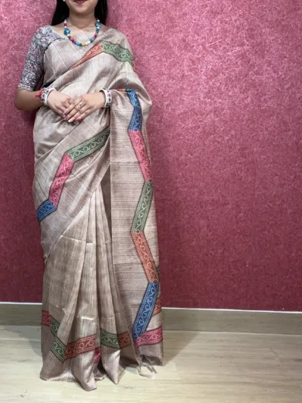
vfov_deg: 41.9
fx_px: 523
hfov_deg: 31.7
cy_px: 168
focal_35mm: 45
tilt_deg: -7.2
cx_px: 84
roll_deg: -1.8
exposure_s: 1/148
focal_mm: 5.96
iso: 32
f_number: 1.6
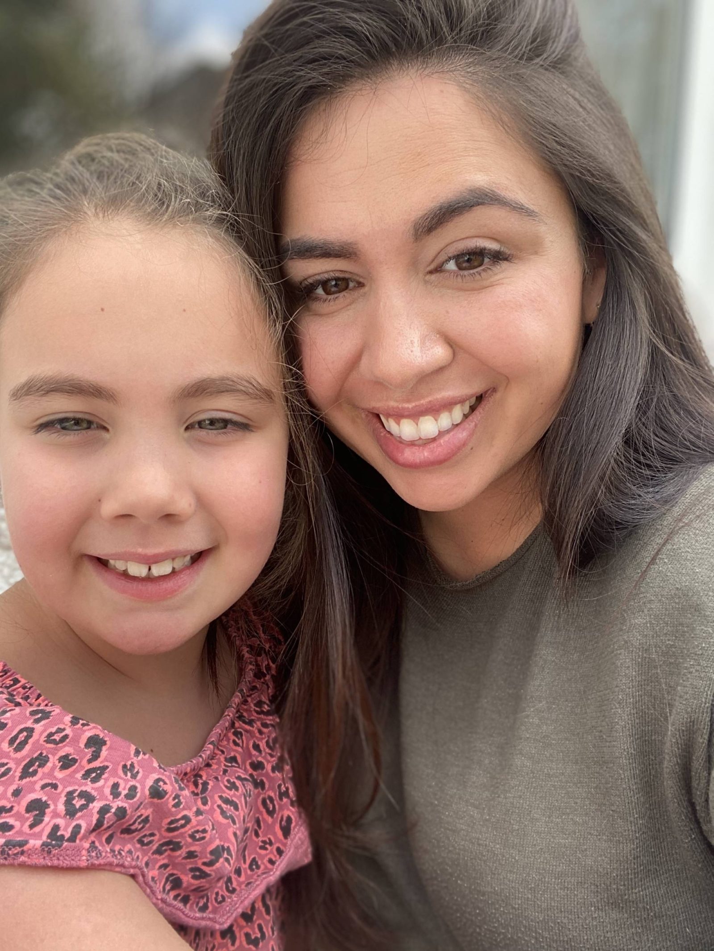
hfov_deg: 46.8
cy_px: 476
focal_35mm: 30
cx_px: 357
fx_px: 825
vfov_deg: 60.0
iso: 25
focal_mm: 2.71
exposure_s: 1/136
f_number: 2.2
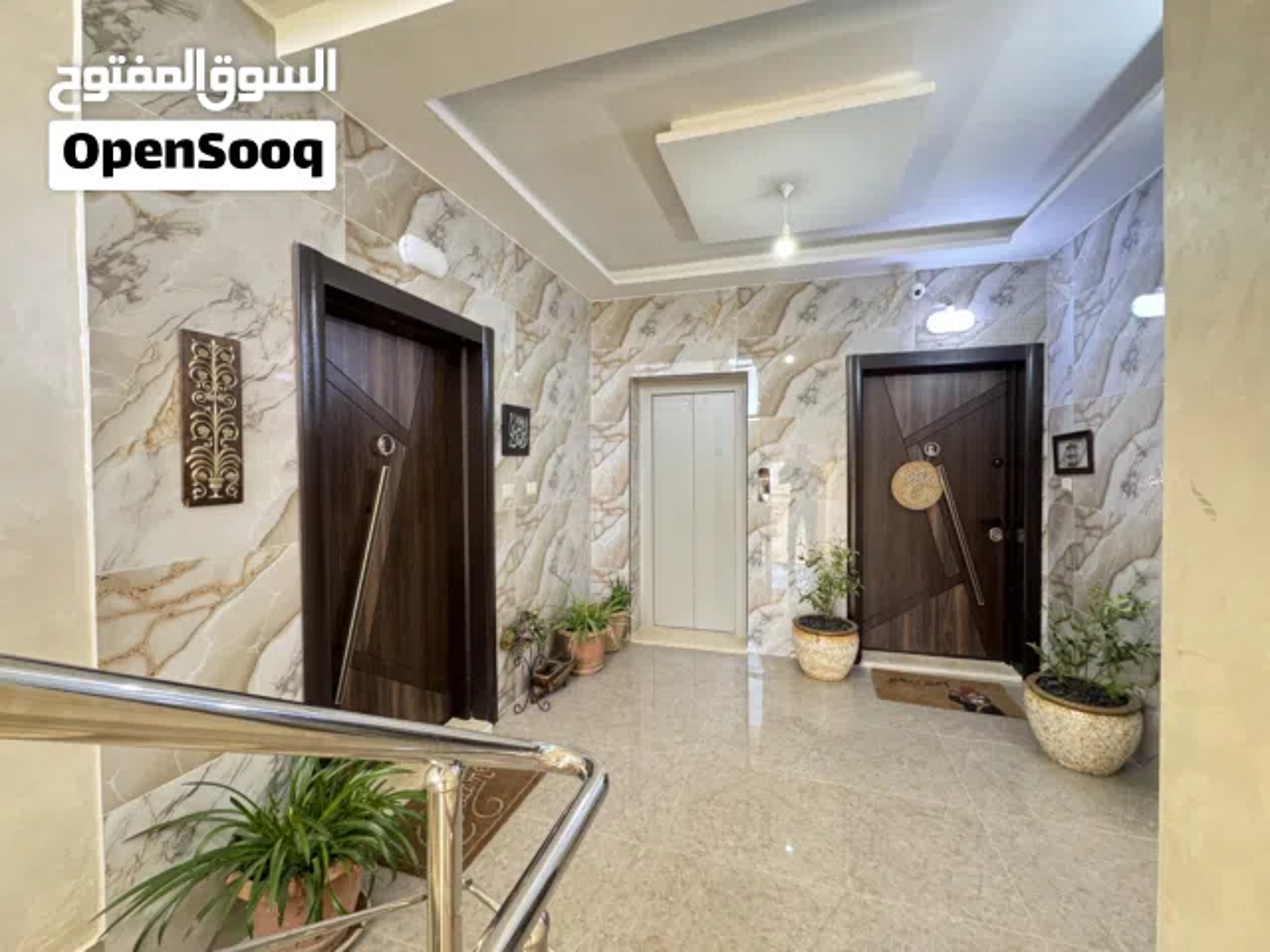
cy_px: 476
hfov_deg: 102.1
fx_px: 514
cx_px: 635
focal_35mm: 14
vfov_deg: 85.7
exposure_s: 1/50
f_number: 2.2
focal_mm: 2.22
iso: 200
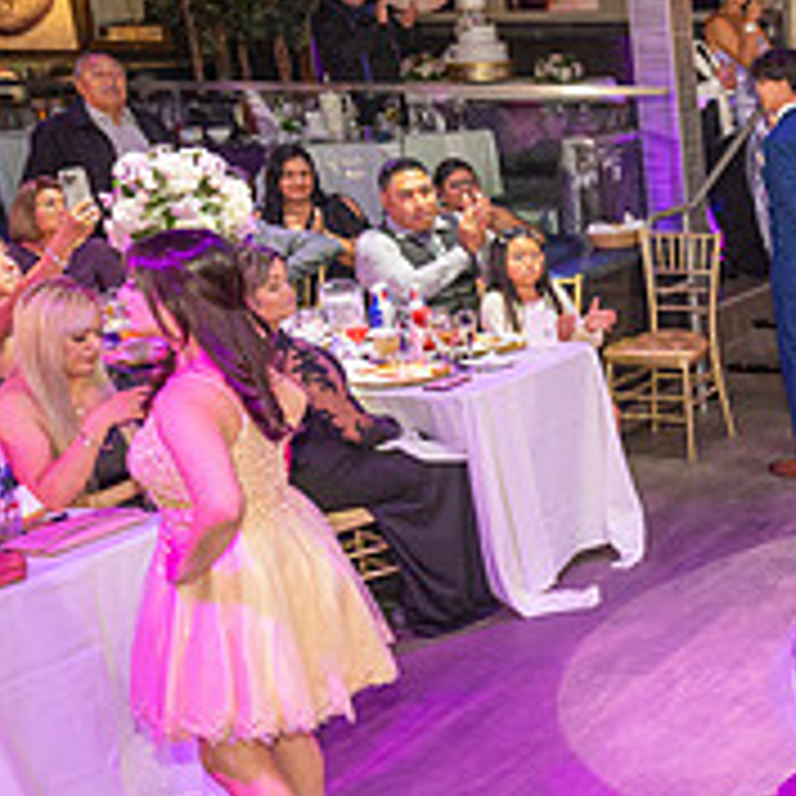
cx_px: 1192
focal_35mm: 67
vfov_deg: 25.7
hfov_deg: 21.6
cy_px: 456
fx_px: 1743
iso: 1000
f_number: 3.5
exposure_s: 1/125
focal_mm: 24
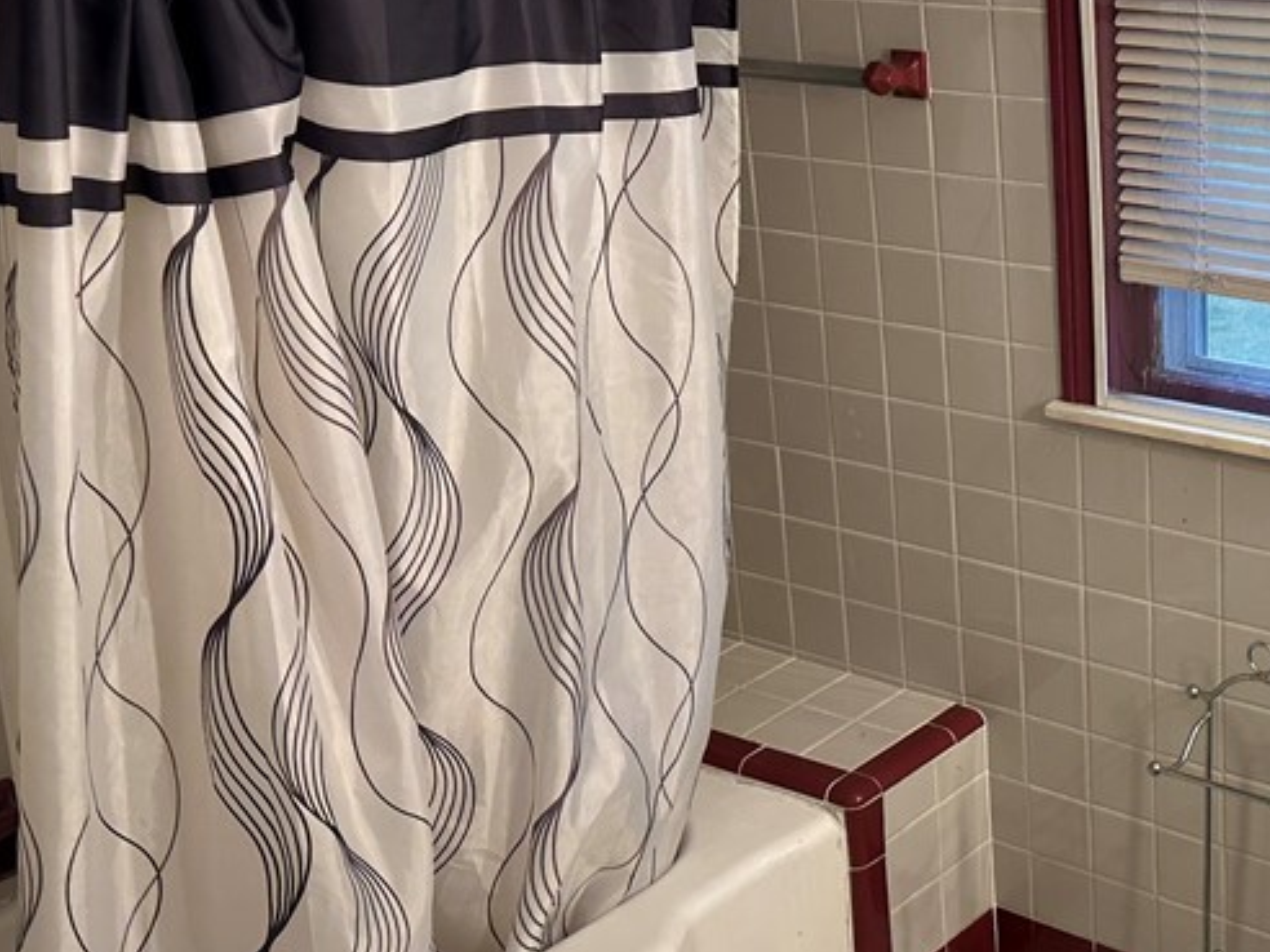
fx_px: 1834
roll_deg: +1.0
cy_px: 395
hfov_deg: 35.3
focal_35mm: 50
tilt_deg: -17.5
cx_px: 1208
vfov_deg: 29.1
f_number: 1.78
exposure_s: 1/120
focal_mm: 6.86
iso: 125
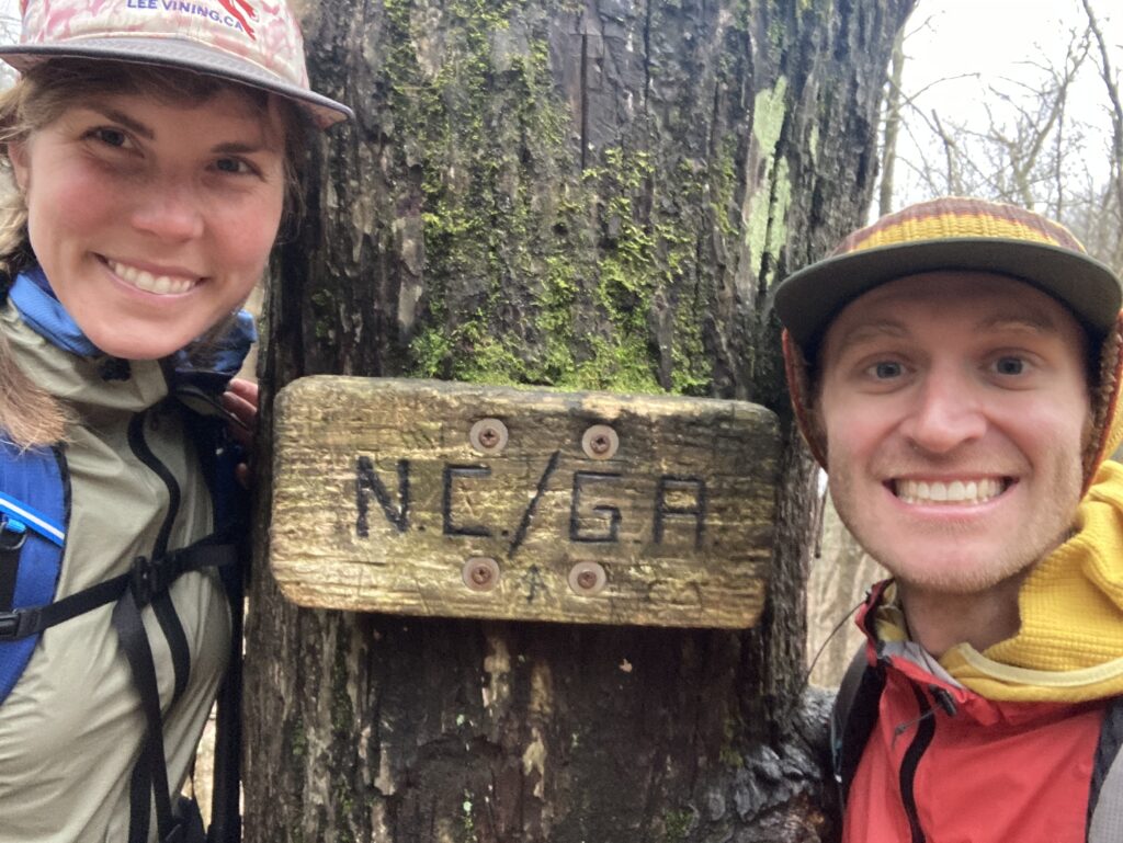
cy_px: 422
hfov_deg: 56.8
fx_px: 1039
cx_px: 562
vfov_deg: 44.2
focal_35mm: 32
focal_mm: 2.87
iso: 320
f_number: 2.2
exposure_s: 1/42
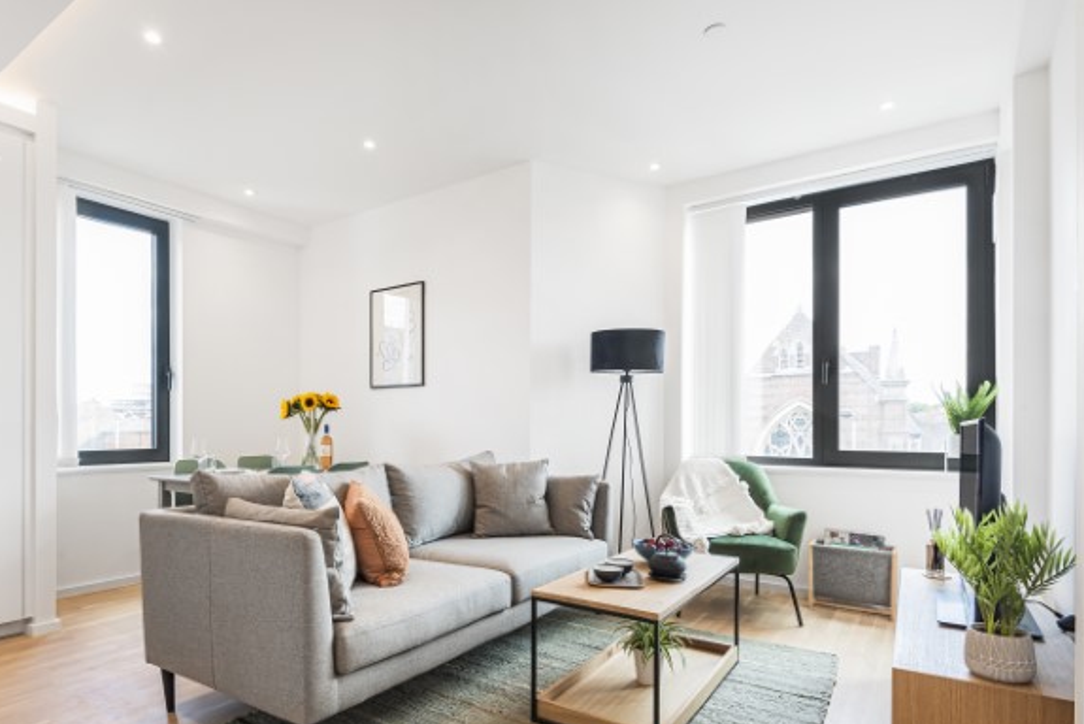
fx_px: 602
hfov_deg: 83.7
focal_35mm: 20
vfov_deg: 61.7
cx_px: 484
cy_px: 419
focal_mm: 16
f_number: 10
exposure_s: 1/13
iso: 320
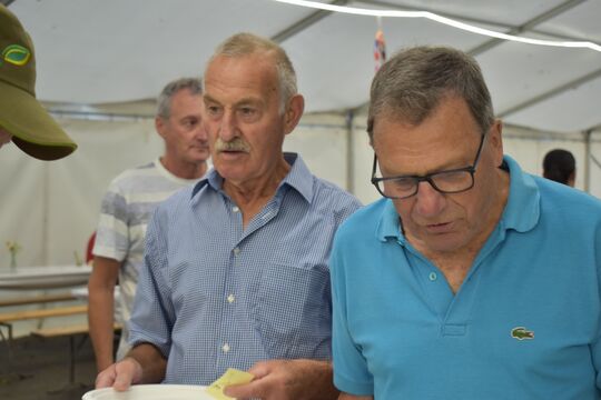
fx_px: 1052
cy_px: 200
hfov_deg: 31.9
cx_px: 300
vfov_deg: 21.6
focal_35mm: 63
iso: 640
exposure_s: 1/60
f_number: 5
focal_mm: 42
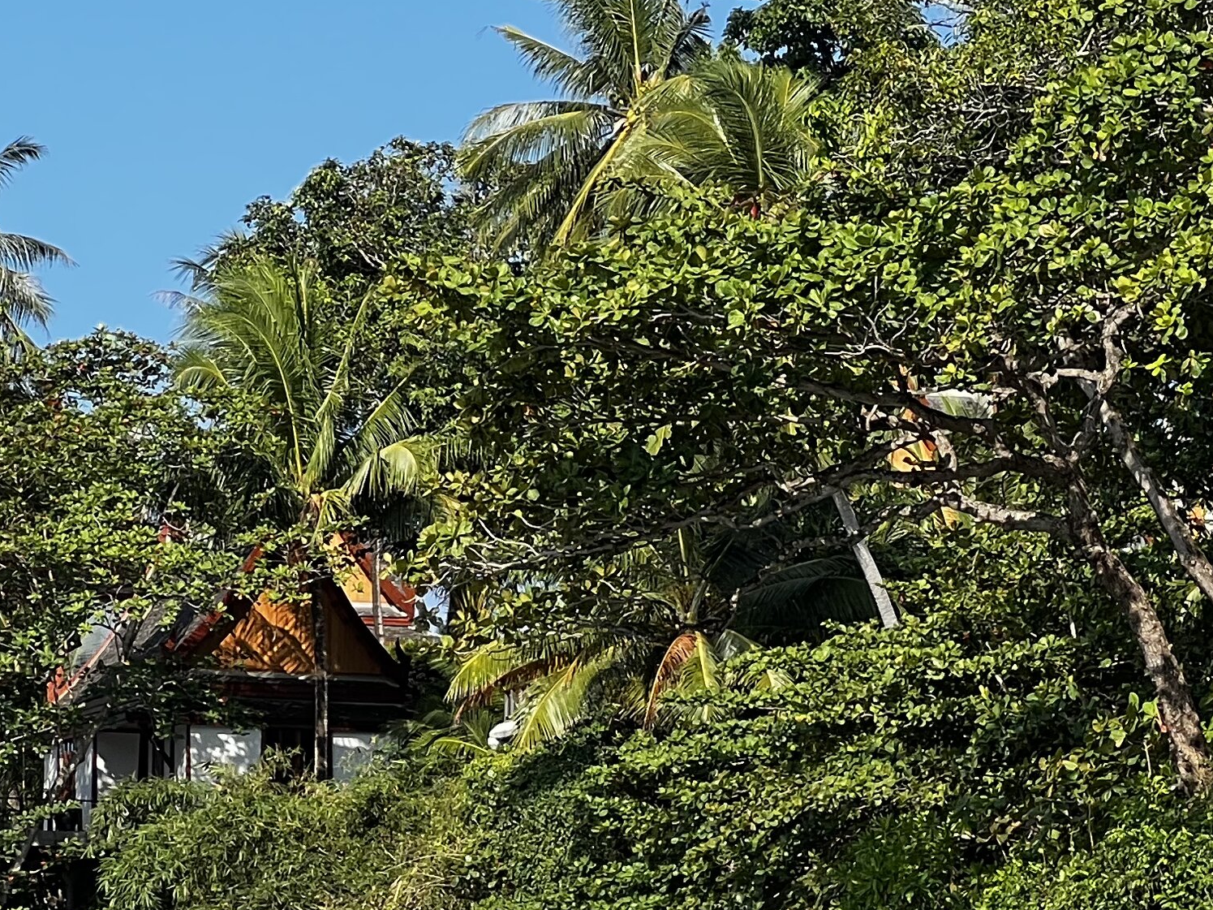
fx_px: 7218
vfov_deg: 7.2
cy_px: 967
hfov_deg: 9.5
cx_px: 1424
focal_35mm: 206
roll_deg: -0.1
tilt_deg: +3.1
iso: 32
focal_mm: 9
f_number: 2.8
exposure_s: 1/431
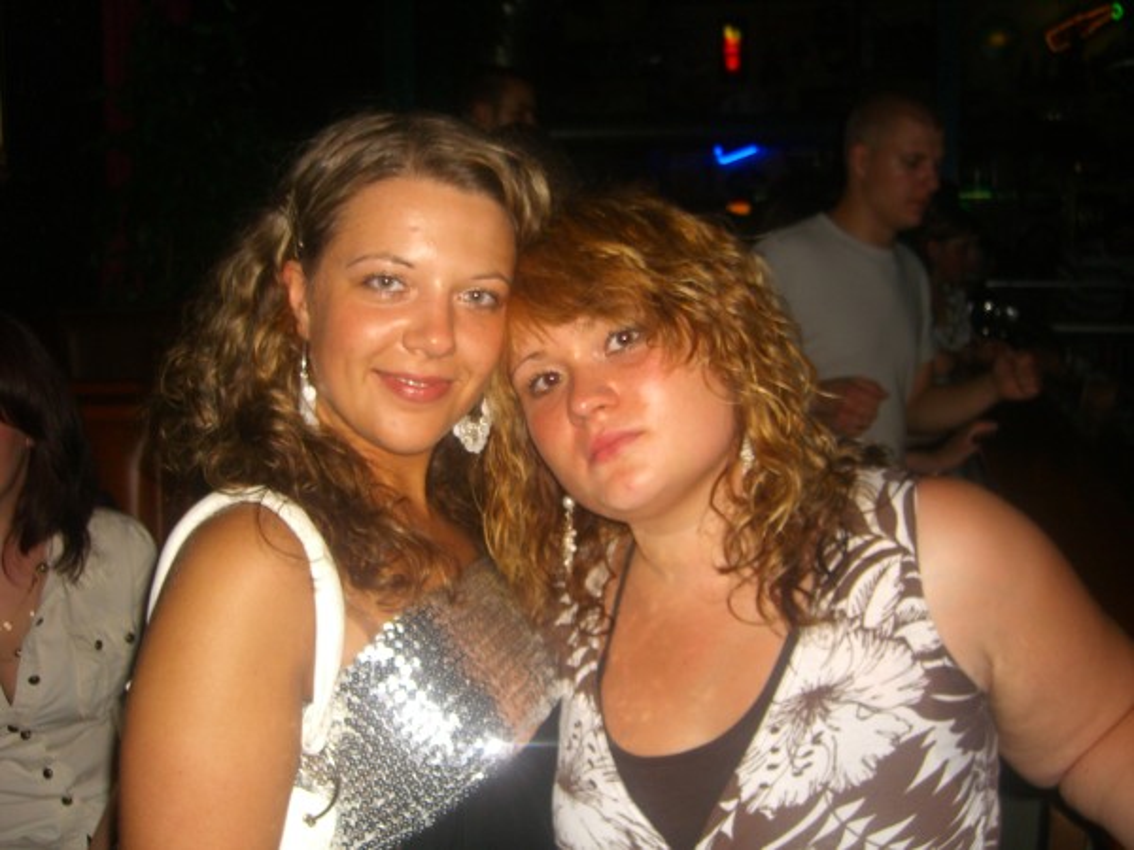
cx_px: 567
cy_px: 425
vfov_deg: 37.7
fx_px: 1245
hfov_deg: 49.0
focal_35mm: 38
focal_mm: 7.9
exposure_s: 1/60
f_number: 2.8
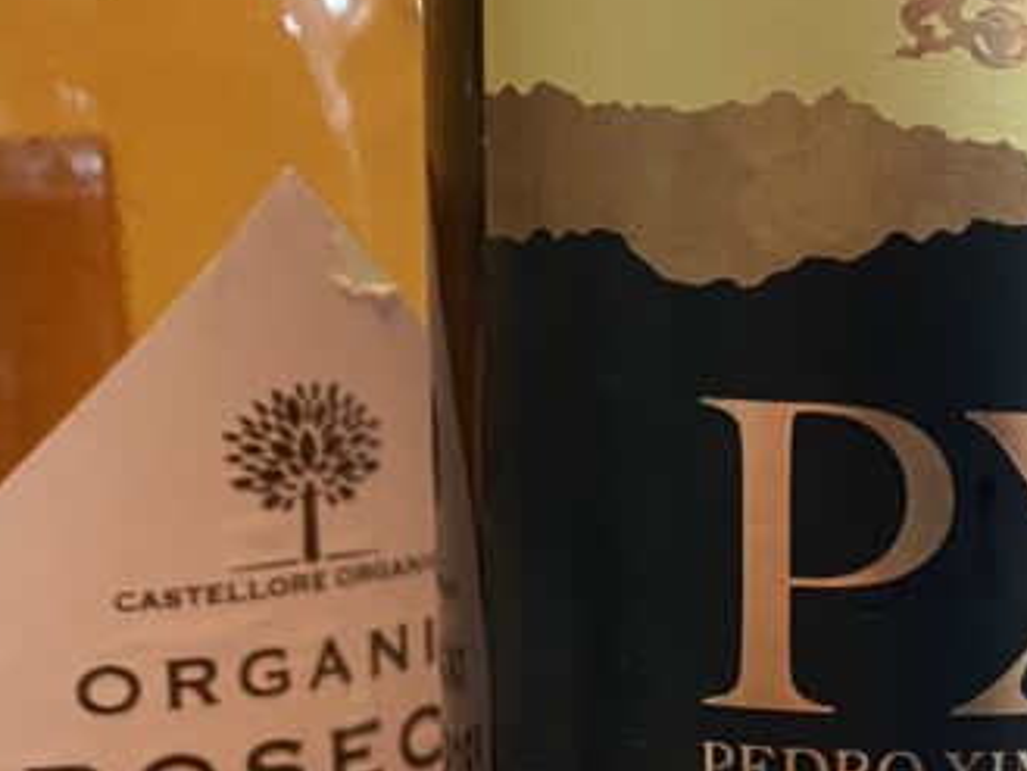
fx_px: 2404
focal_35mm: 81
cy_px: 849
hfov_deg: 22.7
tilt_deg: -14.3
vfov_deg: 17.6
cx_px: 1146
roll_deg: -2.9
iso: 250
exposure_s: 1/50
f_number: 1.8
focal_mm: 4.25
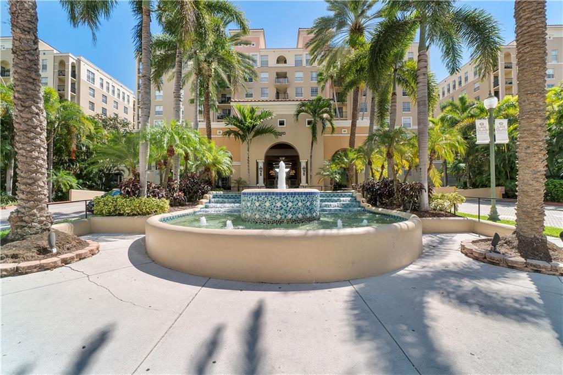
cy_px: 188
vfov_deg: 77.3
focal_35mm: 15
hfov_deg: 100.4
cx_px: 282
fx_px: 234
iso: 100
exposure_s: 1/125
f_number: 11
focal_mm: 10
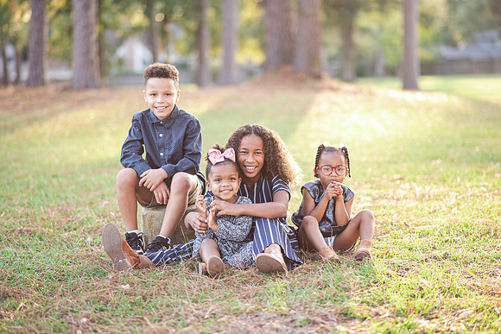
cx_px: 250
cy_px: 167
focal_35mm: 85
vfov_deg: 16.1
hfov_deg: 23.9
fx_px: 1183
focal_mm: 85
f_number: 2
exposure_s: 1/400
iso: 320
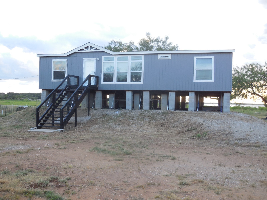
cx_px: 134
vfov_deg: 36.0
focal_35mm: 40
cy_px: 100
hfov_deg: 46.8
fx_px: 309
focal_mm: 7.1
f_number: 3.6
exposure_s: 1/80
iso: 125
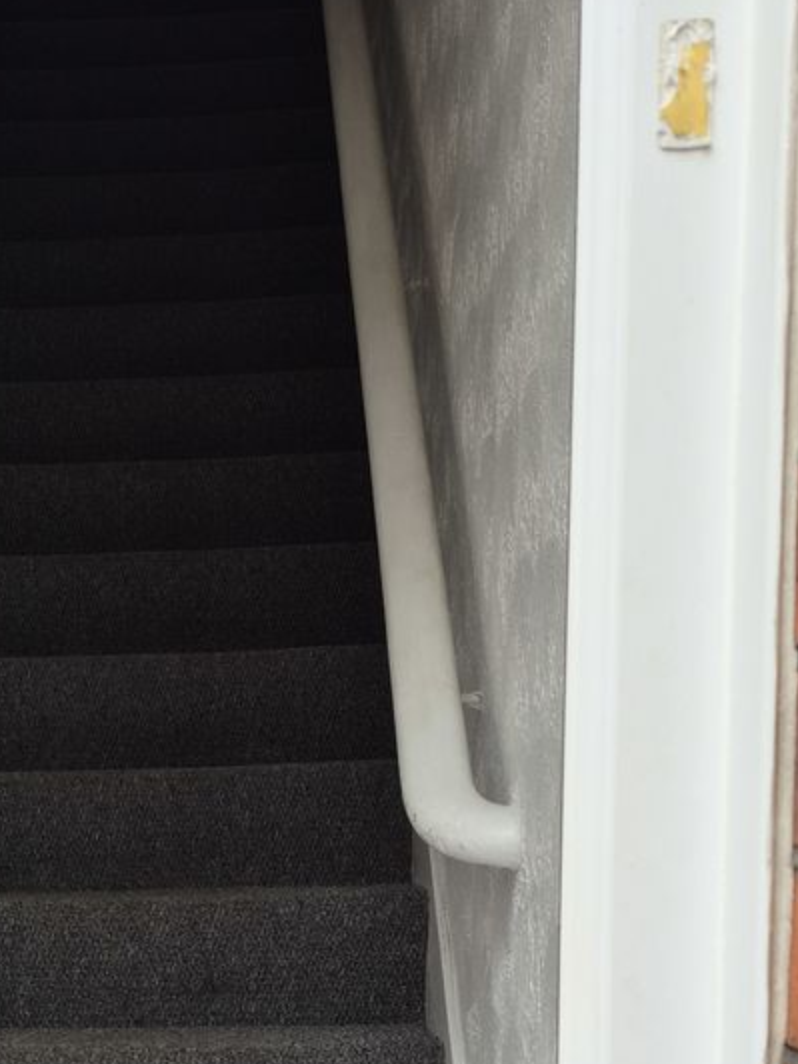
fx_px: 1813
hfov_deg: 23.9
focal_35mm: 59
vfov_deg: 31.4
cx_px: 38
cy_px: 923
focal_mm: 5.4
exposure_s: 1/299
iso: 25
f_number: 1.8
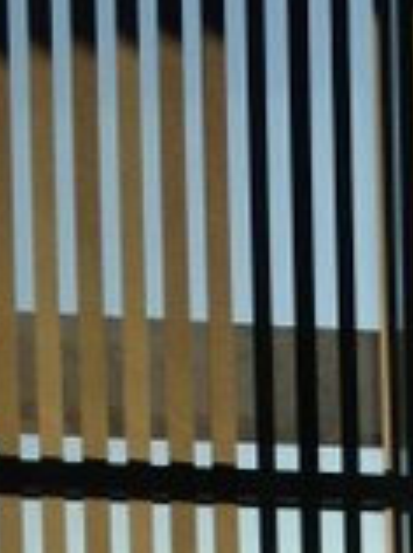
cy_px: 952
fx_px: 2121
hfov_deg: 10.8
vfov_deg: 13.5
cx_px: 565
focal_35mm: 133
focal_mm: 4.28
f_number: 2.4
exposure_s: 1/737
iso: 50
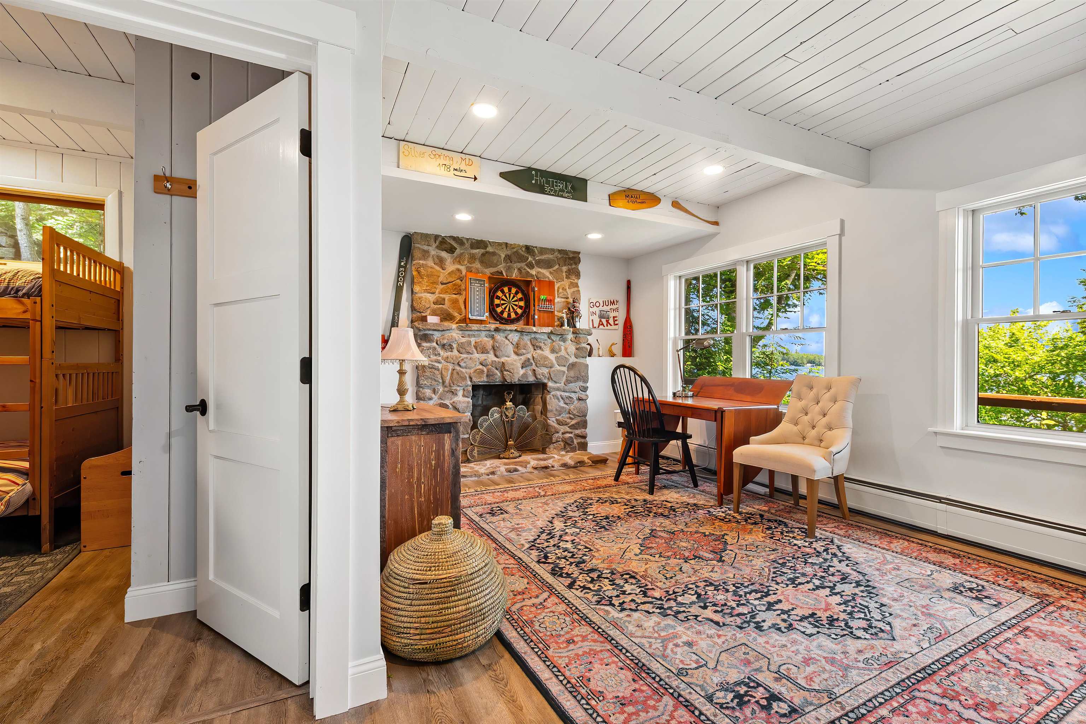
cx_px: 543
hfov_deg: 100.4
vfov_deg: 77.3
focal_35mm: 15
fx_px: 452
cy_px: 362
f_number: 9
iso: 320
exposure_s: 1/4
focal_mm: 10
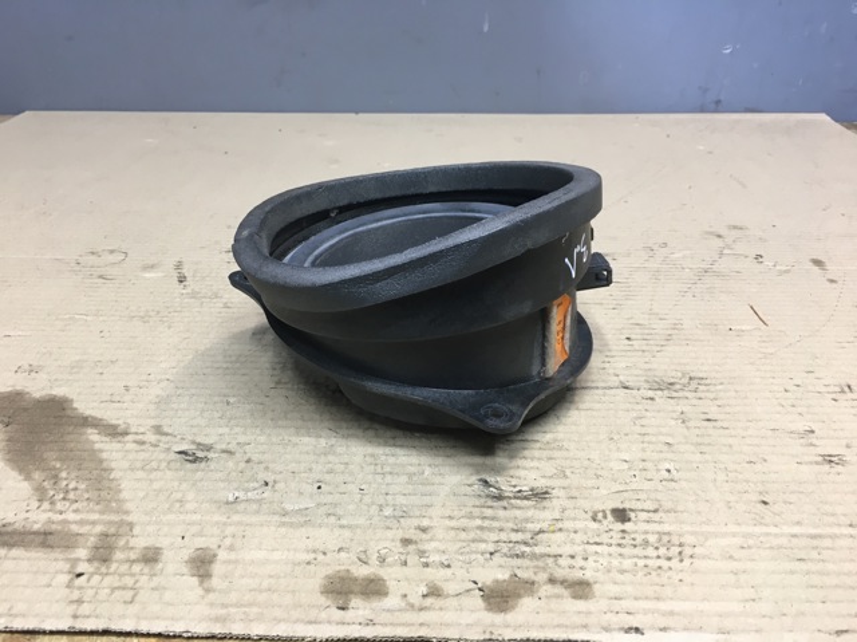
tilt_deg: -26.6
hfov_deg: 61.7
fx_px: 717
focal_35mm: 29
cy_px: 321
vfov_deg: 48.2
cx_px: 428
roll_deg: -1.4
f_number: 2.2
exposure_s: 1/33
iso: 64
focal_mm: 4.15
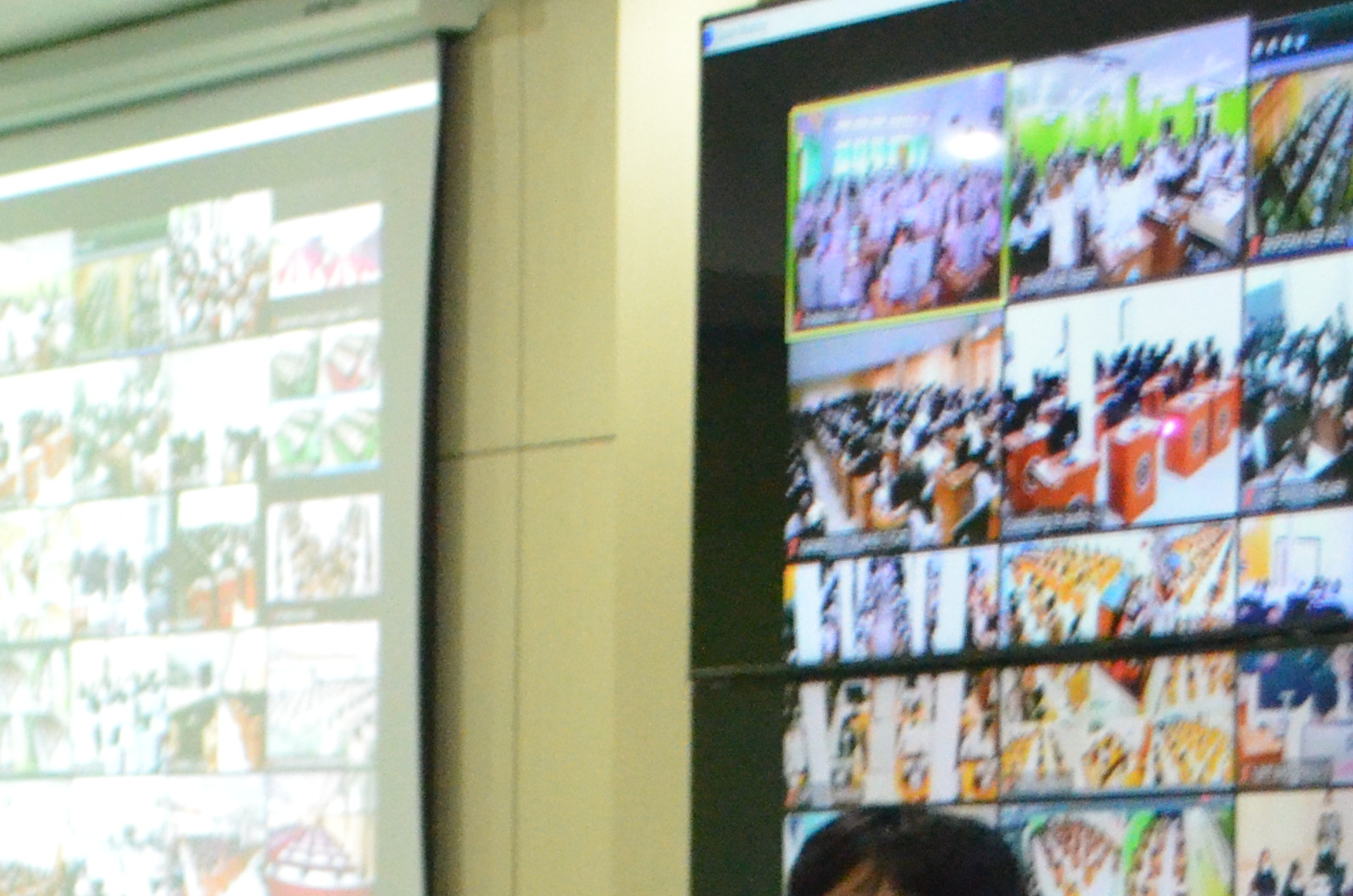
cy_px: 1287
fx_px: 6789
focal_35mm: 181
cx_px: 751
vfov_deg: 7.4
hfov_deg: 11.4
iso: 5000
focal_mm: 38
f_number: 4.8
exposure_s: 1/160
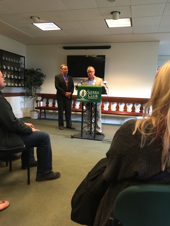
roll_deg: -1.5
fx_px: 190
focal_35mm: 29
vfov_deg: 61.7
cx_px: 85
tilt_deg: -4.4
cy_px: 113
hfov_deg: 48.2
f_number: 2.2
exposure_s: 1/30
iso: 160
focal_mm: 4.15
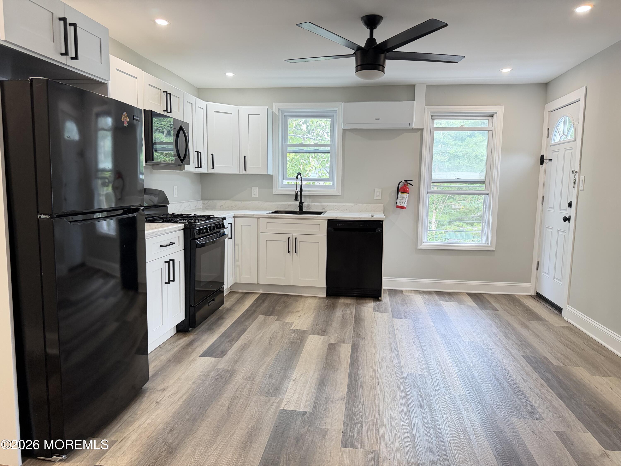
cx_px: 310
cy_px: 233
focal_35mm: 24
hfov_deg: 71.6
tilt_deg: -6.7
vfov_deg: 56.8
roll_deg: -0.4
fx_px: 431
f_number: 1.78
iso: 200
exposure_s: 1/60
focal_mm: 6.76
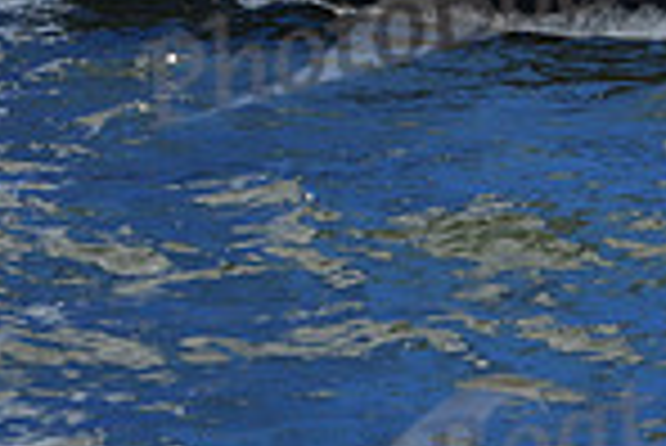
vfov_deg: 5.0
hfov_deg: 7.4
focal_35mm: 275
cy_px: -286
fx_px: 5092
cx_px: 1012
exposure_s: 1/800
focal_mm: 70
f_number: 10
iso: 250
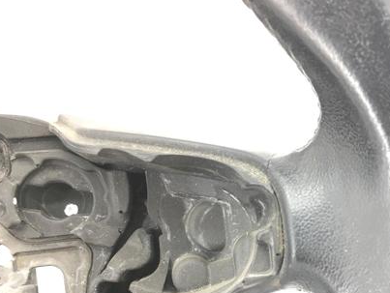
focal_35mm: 46
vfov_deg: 30.9
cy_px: 230
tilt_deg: -28.3
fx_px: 519
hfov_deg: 40.0
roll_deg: -1.3
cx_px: 296
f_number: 2.2
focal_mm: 4.15
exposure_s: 1/33
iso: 50
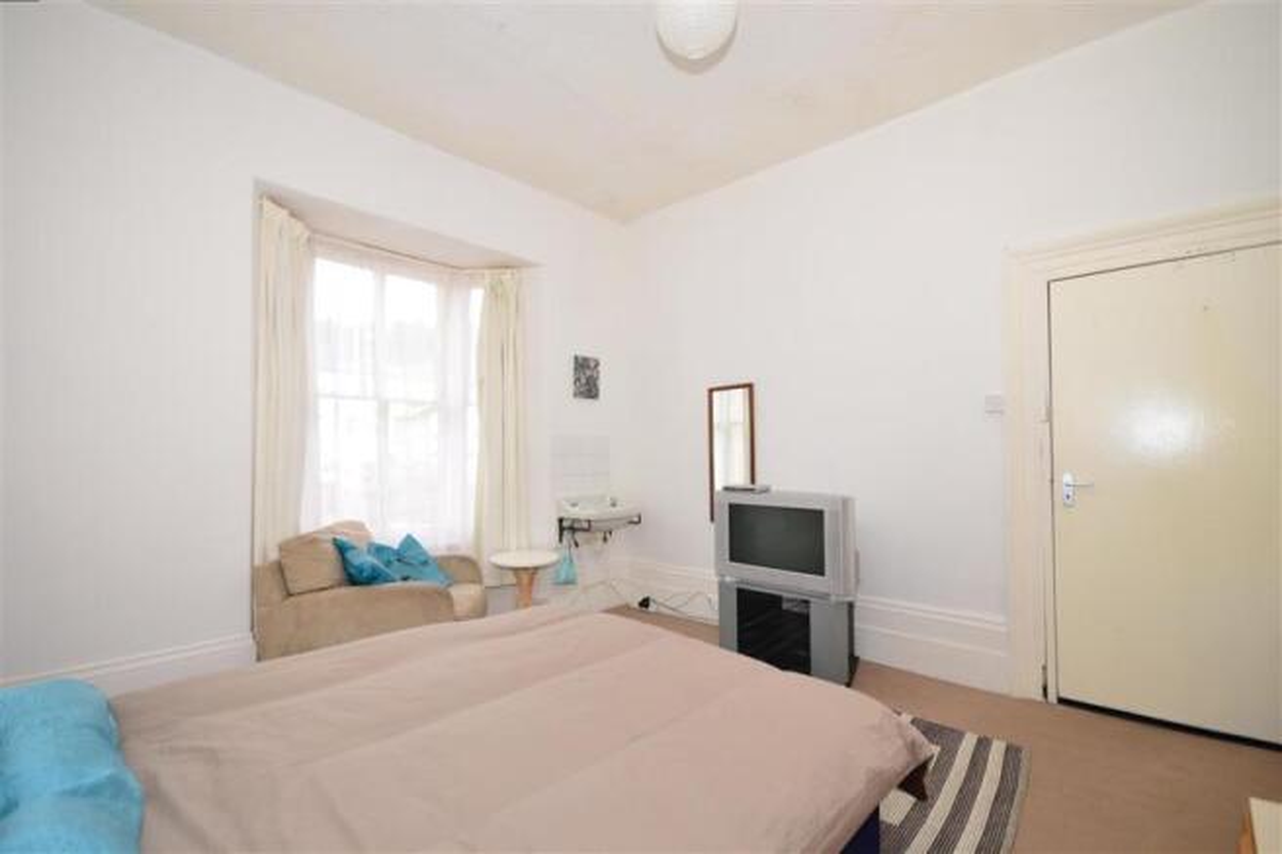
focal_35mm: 15
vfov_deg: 77.3
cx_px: 641
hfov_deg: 100.4
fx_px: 534
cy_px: 427
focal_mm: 10
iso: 640
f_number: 6.3
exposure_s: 1/160
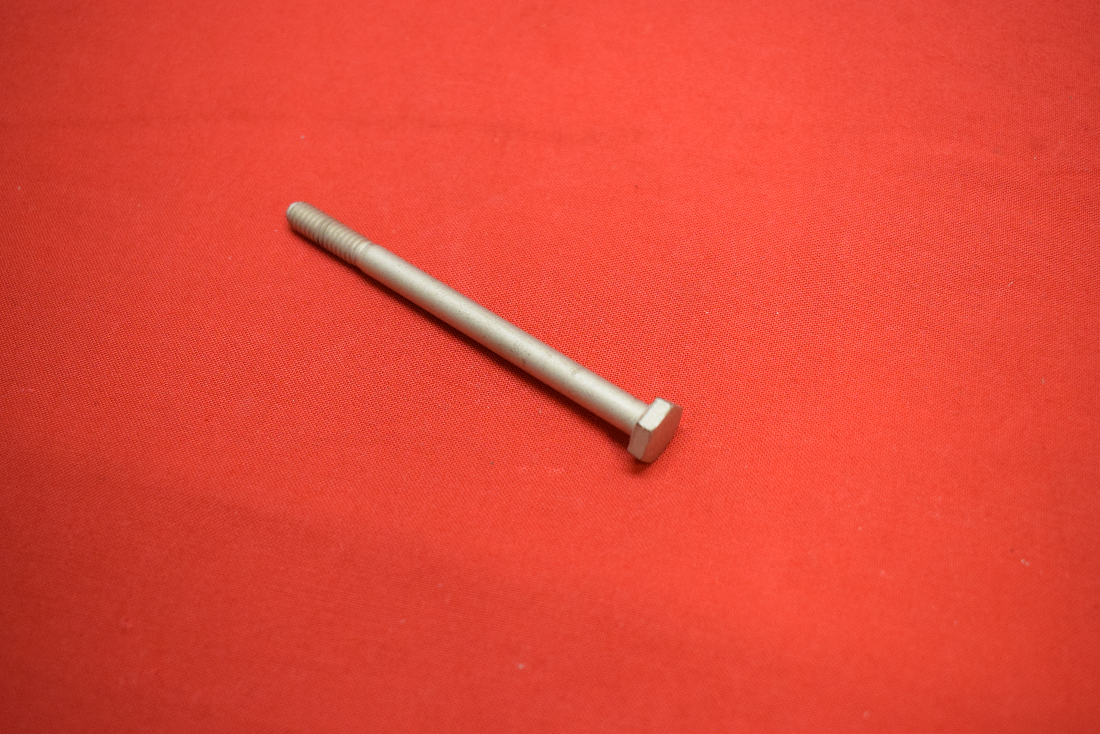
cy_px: 367
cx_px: 550
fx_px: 1146
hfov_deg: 51.3
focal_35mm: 38
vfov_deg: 35.5
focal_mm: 25
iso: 2000
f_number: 5
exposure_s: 1/125
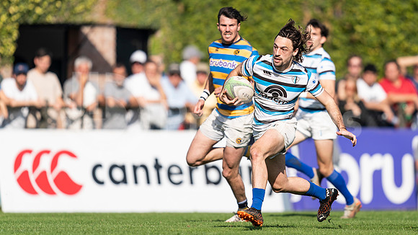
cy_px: 96
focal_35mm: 627
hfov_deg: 3.4
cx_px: 272
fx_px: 6945
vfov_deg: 1.9
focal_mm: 400
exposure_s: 1/1250
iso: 100
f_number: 2.8
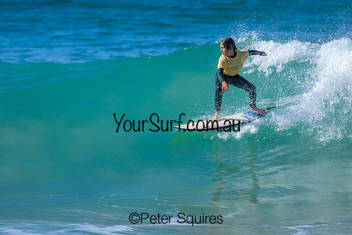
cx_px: 190
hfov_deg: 1.9
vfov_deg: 1.3
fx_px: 10742
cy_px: 89
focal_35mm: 1098
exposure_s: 1/2000
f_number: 6.3
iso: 450
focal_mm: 800
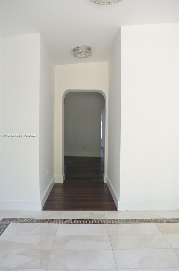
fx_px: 225
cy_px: 136
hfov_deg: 43.4
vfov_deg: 62.0
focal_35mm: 30
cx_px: 90
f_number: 6.3
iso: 200
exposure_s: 1/30
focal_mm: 20
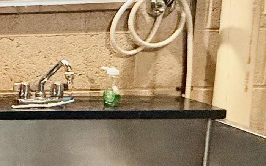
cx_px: -217
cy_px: 51
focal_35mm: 65
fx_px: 471
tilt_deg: -9.3
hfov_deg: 21.0
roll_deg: +2.5
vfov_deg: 19.9
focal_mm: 2.22
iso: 640
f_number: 2.2
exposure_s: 1/60
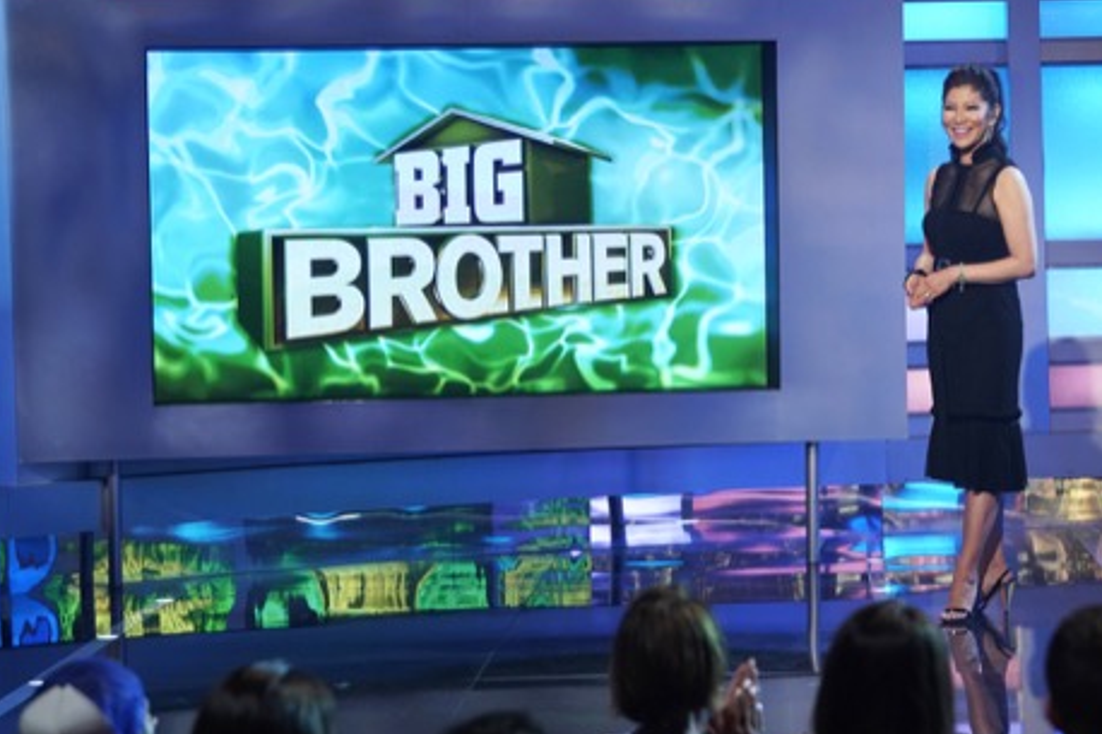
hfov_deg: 17.4
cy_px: 374
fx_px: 3611
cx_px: 582
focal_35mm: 118
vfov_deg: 11.6
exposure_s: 1/250
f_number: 4.5
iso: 3200
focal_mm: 108
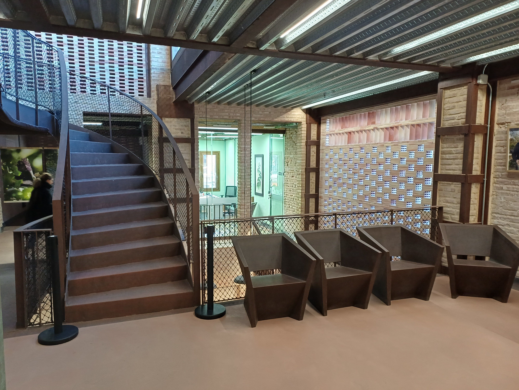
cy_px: 195
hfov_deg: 69.4
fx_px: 375
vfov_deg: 54.9
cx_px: 260
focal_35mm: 25
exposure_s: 1/50
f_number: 1.8
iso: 250
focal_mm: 4.65
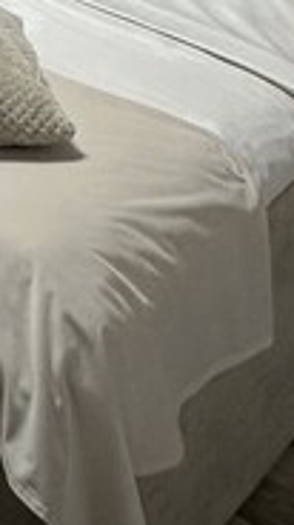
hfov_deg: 12.4
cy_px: -531
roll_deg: -1.2
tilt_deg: +2.5
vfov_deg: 17.6
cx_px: -303
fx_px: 1182
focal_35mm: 85
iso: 160
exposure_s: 1/50
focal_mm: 2.22
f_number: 2.2
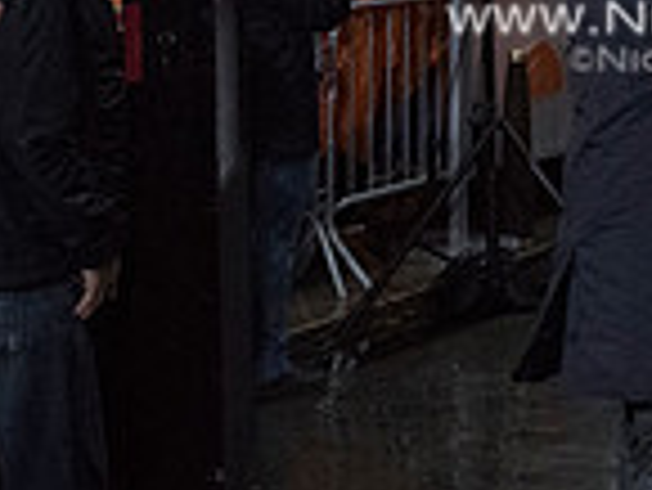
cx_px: 755
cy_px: -142
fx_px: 2319
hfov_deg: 15.5
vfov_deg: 11.7
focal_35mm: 123
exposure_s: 1/500
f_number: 11
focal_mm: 32
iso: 10000
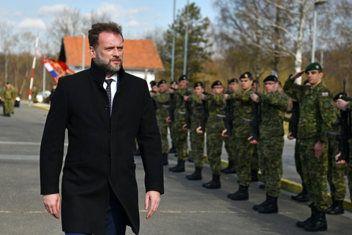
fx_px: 684
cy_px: 118
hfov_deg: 28.8
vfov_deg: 19.5
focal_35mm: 70
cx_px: 176
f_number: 4
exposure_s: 1/4000
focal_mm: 70
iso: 320
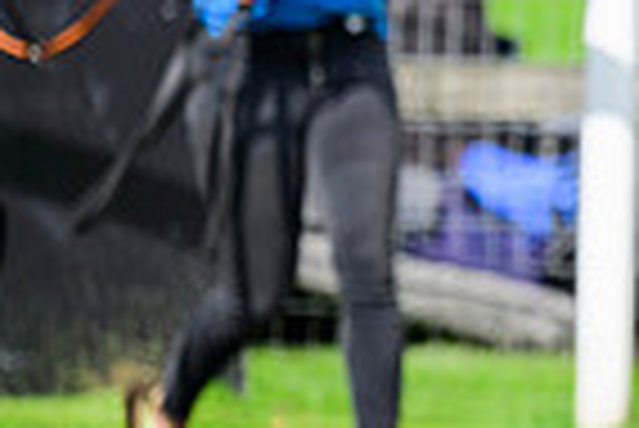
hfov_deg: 1.7
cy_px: 146
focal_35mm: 1182
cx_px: 1260
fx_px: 21002
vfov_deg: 1.2
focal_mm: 290
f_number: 6.3
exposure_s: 1/1600
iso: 640
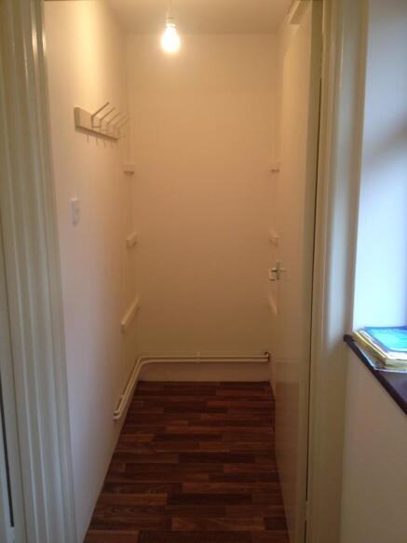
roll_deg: +1.5
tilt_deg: -10.6
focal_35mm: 35
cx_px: 204
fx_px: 549
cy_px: 272
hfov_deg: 40.7
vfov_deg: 52.6
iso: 64
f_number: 2.4
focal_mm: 4.28
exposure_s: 1/20
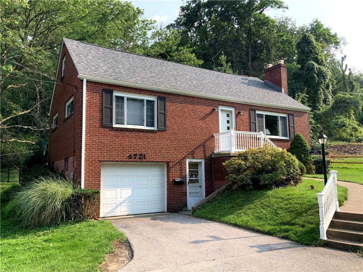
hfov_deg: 61.7
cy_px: 136
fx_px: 304
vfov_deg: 48.2
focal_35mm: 29
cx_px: 182
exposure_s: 1/500
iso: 16
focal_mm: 3
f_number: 1.8
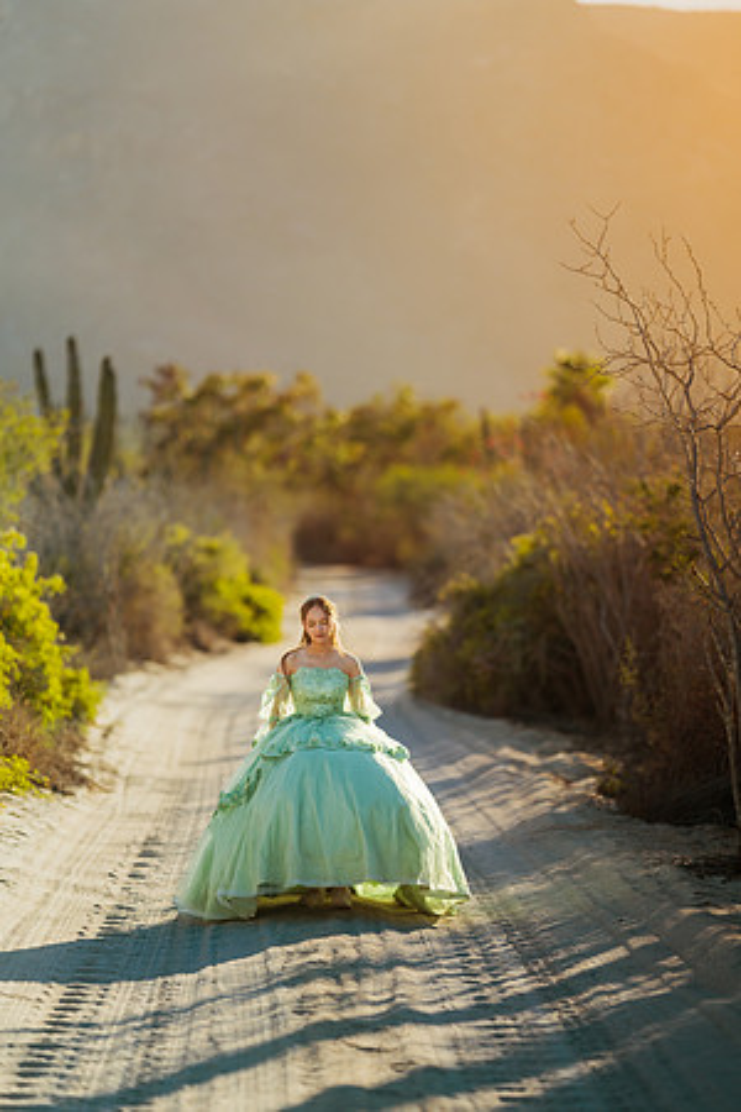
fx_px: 4168
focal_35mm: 135
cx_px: 370
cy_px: 556
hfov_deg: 10.2
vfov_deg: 15.2
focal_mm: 135
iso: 100
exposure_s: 1/8000
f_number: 1.8
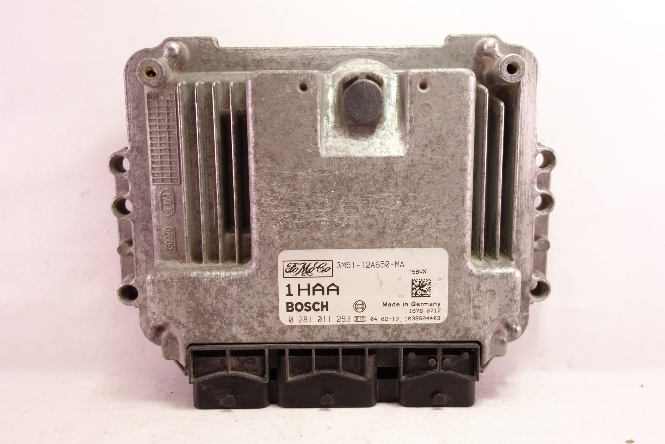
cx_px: 332
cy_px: 222
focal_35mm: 29
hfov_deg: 63.7
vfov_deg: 45.0
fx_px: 536
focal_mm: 10.63
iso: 400
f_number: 2
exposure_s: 1/40
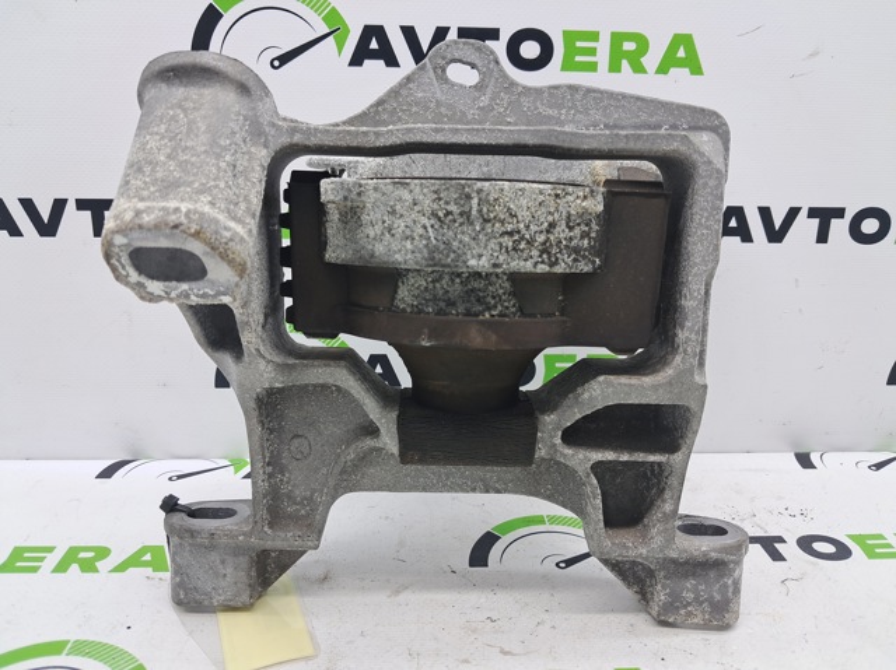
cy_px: 335
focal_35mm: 27
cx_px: 448
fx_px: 698
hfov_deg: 65.4
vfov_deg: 51.3
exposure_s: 1/50
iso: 50
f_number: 1.8
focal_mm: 4
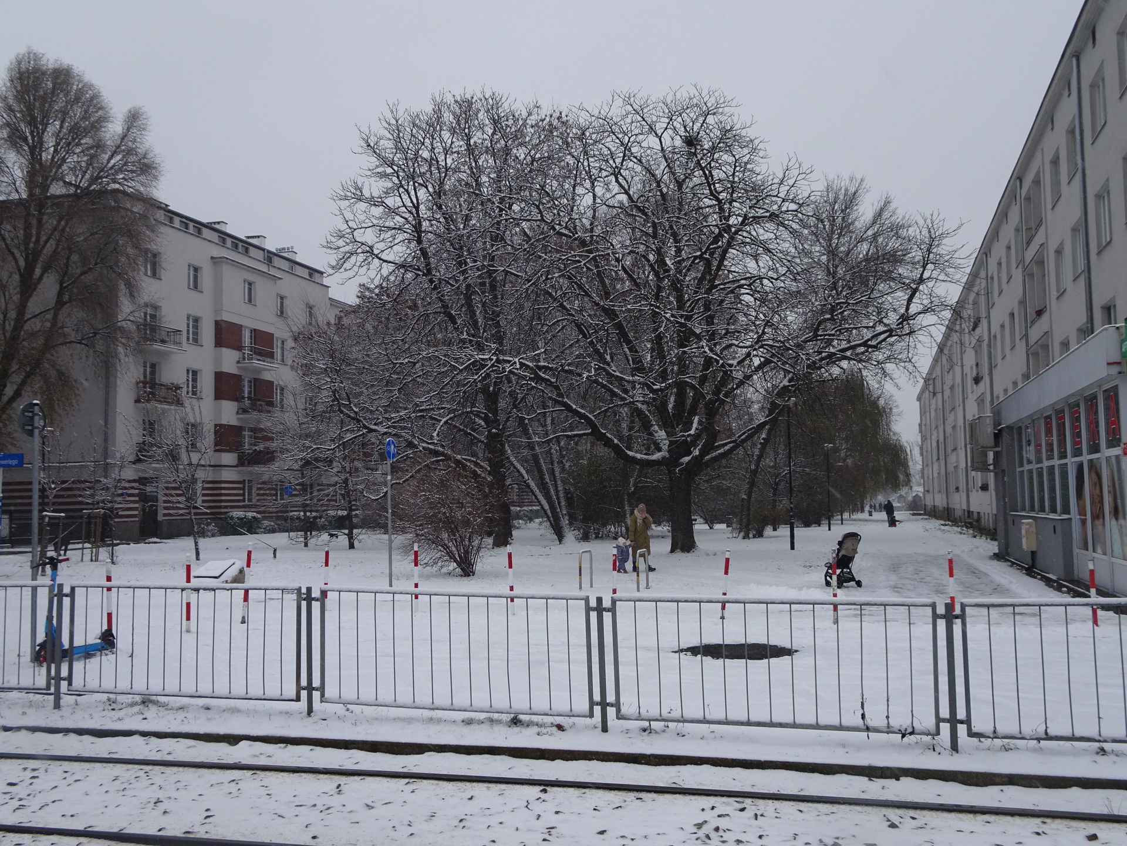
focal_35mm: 32
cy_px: 423
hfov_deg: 56.8
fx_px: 1042
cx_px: 564
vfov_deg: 44.2
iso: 80
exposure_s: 1/200
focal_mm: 5.43
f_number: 4
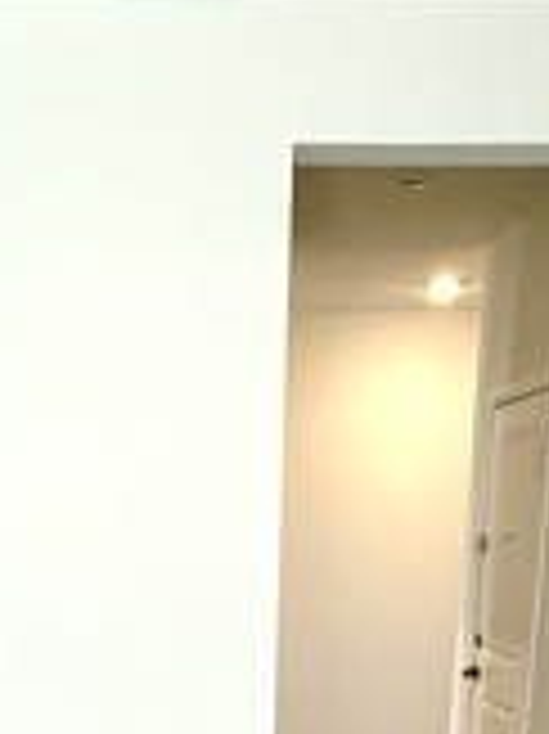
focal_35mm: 55
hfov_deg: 26.3
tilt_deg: -15.6
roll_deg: -0.2
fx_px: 1165
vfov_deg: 29.8
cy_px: 887
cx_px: 171
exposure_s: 1/120
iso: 250
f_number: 2.2
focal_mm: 2.22
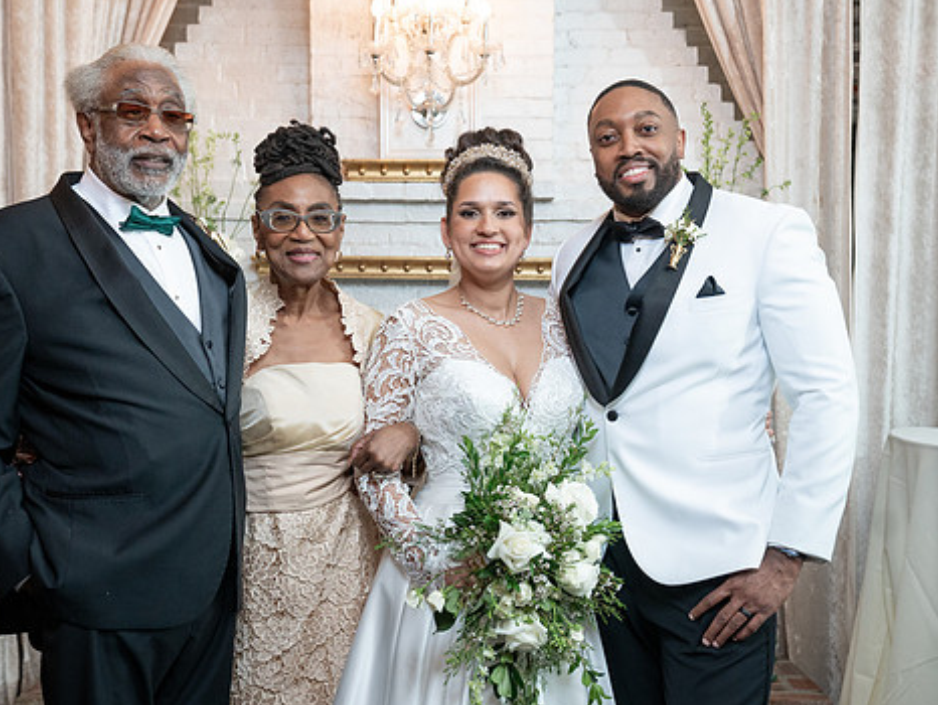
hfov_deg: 36.2
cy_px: 355
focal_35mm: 53
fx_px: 1437
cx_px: 465
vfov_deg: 27.5
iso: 2000
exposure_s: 1/200
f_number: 4
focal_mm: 41
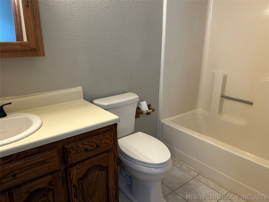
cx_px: 134
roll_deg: +0.2
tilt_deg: -17.2
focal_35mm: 26
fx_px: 202
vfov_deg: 53.1
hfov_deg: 67.3
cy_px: 101
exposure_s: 1/60
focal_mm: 5.7
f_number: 1.5
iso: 100
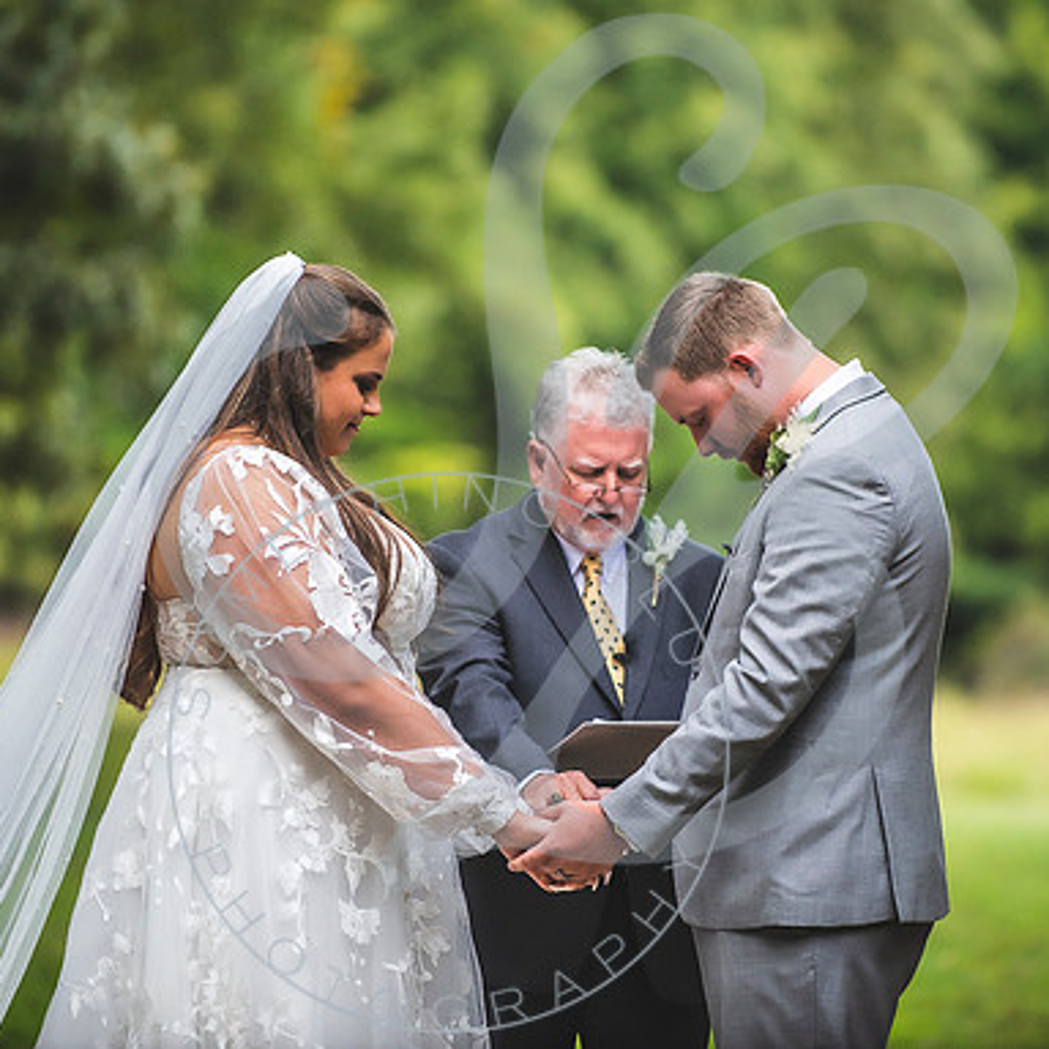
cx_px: 585
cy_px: 523
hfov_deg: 6.8
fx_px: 8811
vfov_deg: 6.8
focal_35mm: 257
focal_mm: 200
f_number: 2.8
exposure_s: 1/640
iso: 640
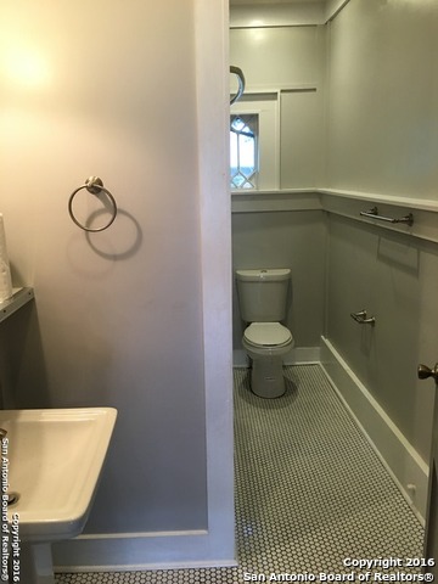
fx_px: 489
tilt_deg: -11.0
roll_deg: +1.4
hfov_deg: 48.2
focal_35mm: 29
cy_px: 292
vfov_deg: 61.7
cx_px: 219
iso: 64
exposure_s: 1/15
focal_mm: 4.15
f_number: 2.2
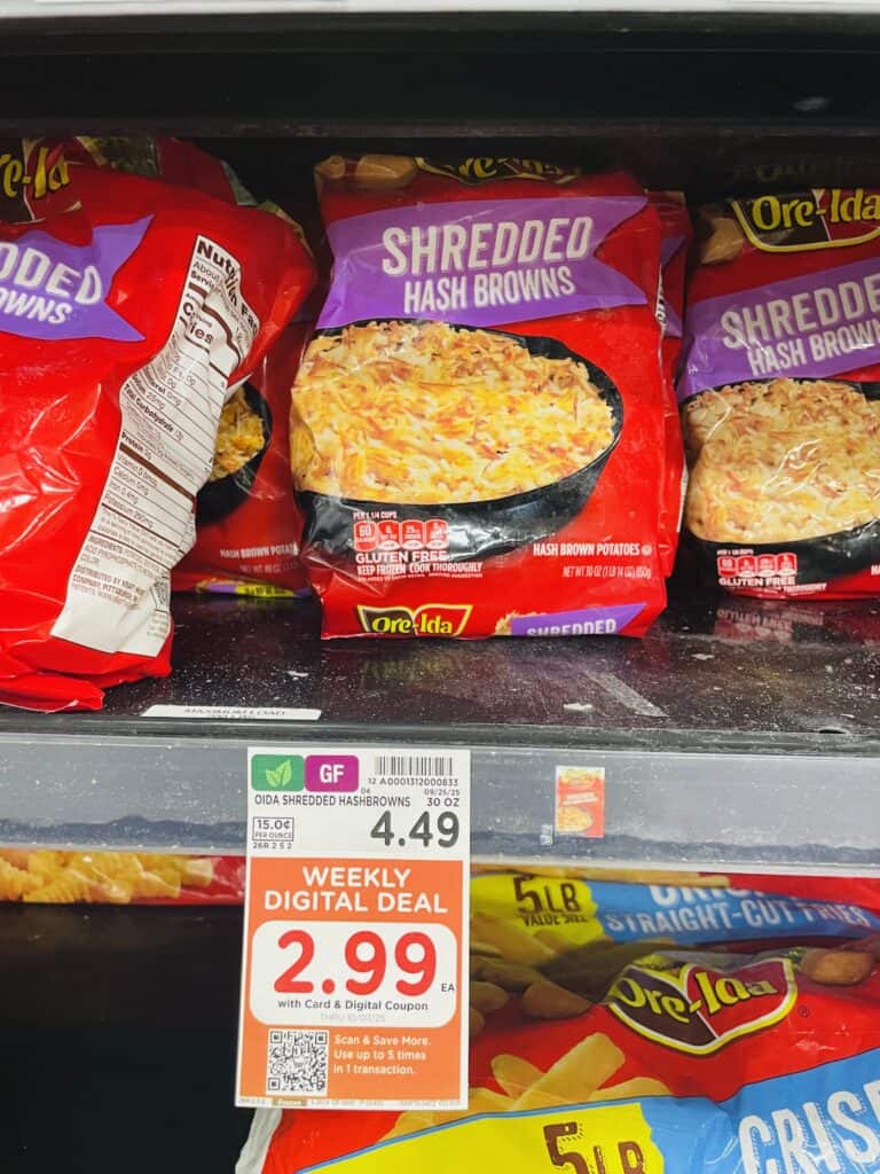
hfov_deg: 53.1
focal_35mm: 26
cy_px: 587
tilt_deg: -10.8
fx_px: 881
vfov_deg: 67.3
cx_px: 440
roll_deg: -0.3
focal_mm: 4.2
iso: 320
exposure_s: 1/60
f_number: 1.6
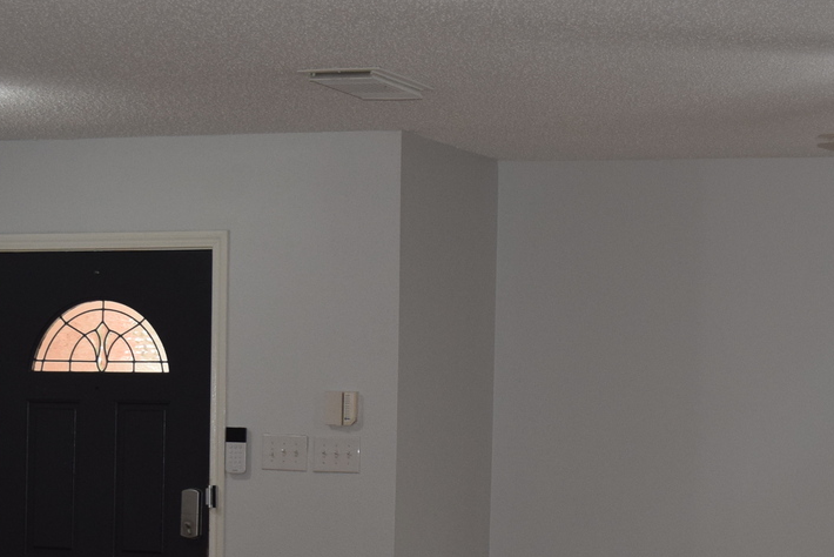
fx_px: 2298
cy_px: 452
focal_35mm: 99
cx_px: 557
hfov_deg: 20.5
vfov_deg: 13.7
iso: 560
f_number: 5.6
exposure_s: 1/125
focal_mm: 29
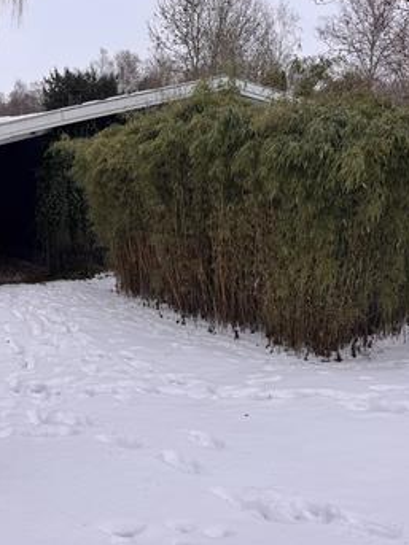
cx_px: 41
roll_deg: -1.5
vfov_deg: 44.7
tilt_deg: -6.4
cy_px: 234
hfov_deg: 32.6
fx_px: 662
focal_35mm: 42
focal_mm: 6.76
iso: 80
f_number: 1.78
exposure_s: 1/842
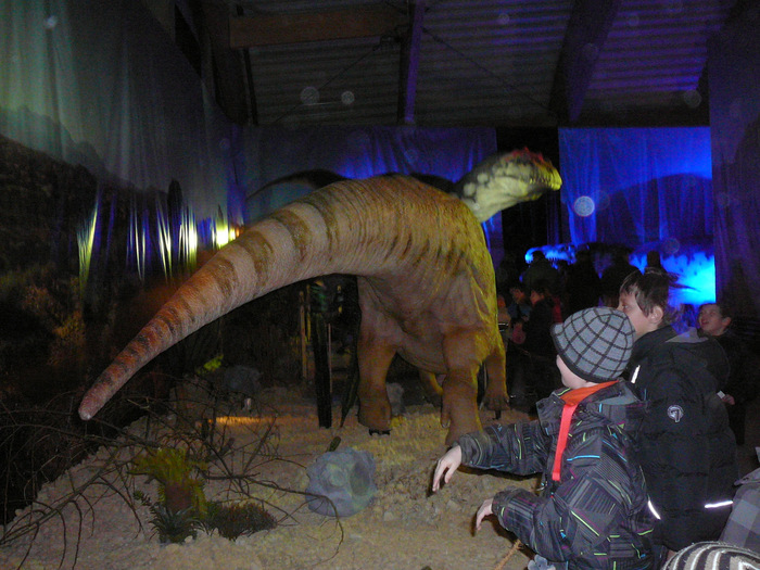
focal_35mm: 35
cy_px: 285
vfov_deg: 40.7
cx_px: 380
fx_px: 768
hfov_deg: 52.6
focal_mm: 5.2
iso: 320
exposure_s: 1/8
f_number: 2.8
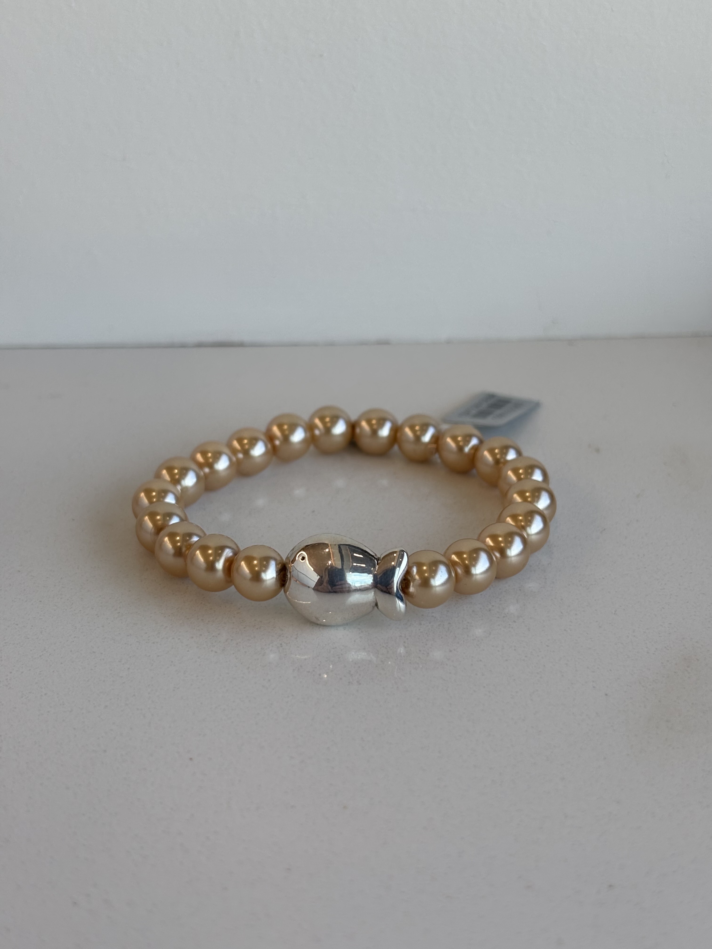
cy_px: 474
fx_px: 1426
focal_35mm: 52
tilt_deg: -26.7
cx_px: 356
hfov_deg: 28.0
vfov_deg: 36.8
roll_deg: -0.6
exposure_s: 1/248
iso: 32
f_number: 1.6
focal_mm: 5.96
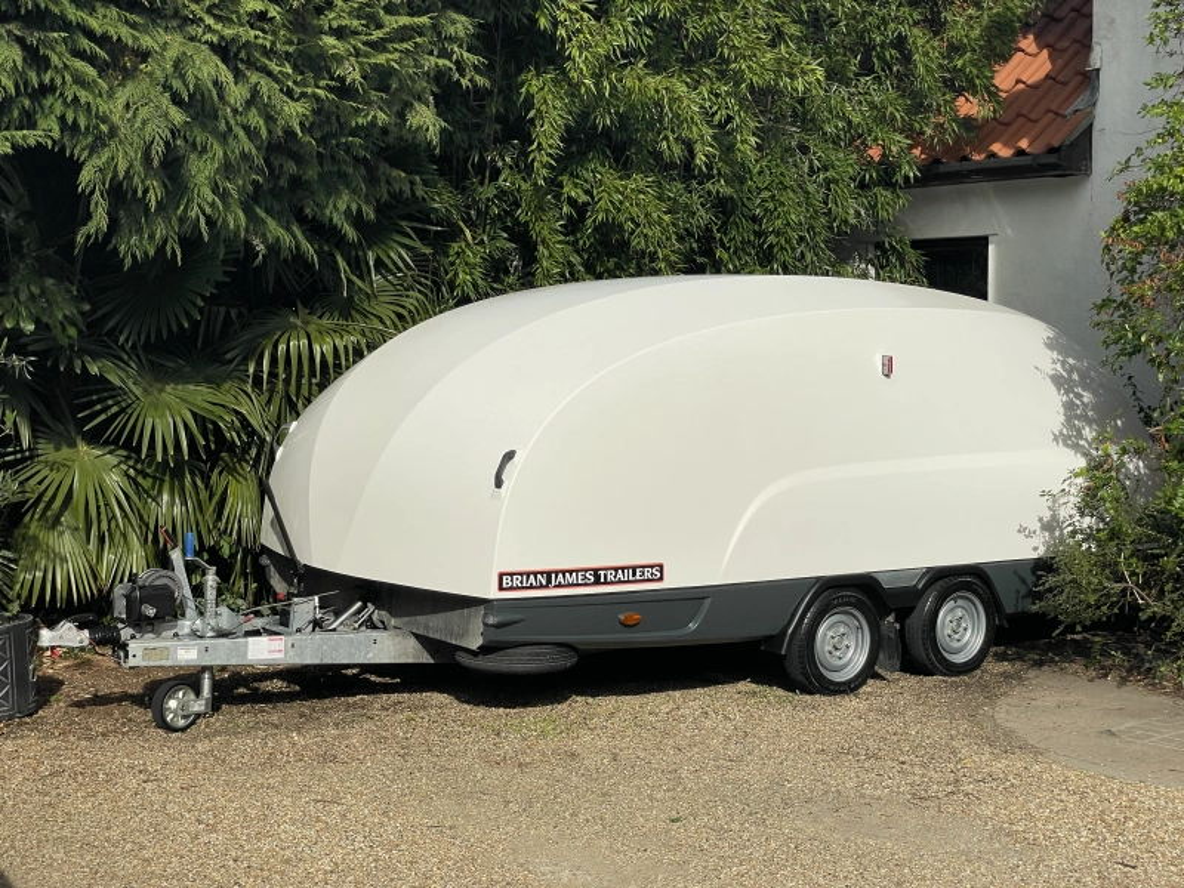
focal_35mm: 52
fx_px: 1779
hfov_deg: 36.8
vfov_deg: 28.0
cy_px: 444
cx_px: 592
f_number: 2
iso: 25
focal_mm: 6
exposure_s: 1/3425
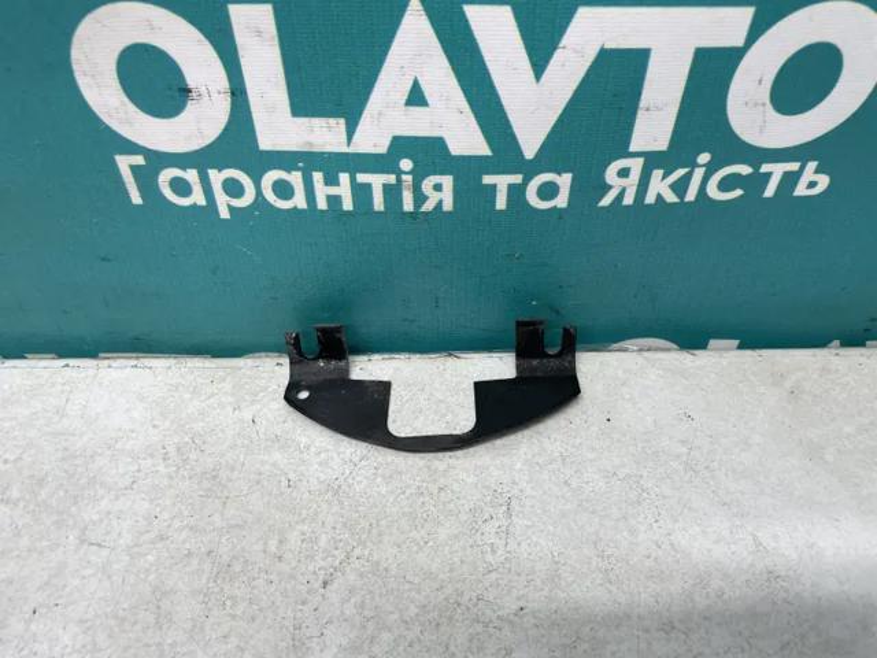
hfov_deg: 67.3
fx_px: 659
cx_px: 438
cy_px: 329
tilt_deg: -47.8
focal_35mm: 26
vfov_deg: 53.1
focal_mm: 4.2
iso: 100
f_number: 1.6
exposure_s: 1/100
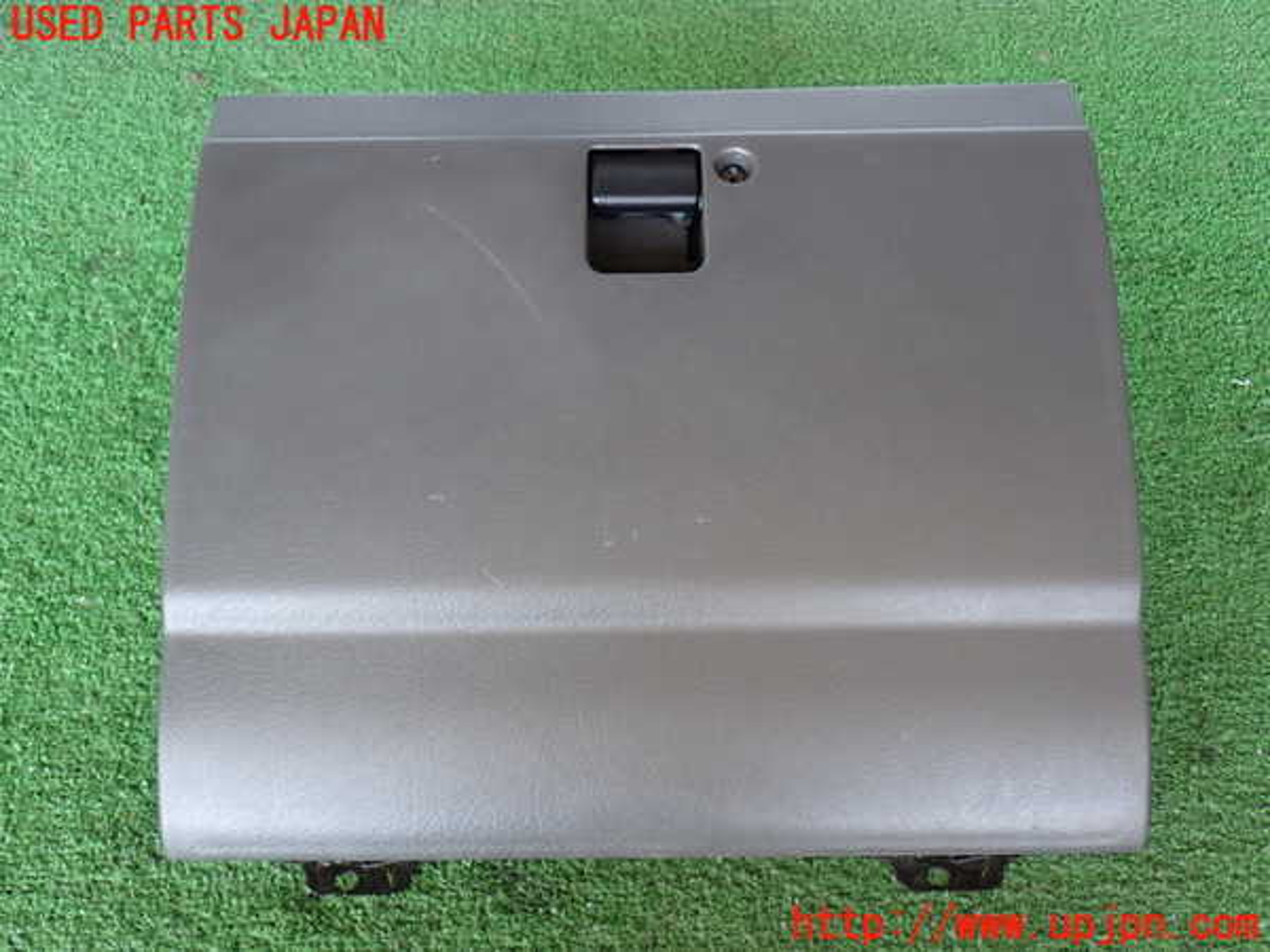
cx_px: 635
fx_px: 1394
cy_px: 476
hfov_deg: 49.0
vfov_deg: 37.7
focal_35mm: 38
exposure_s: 1/50
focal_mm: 6.83
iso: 200
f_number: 2.7
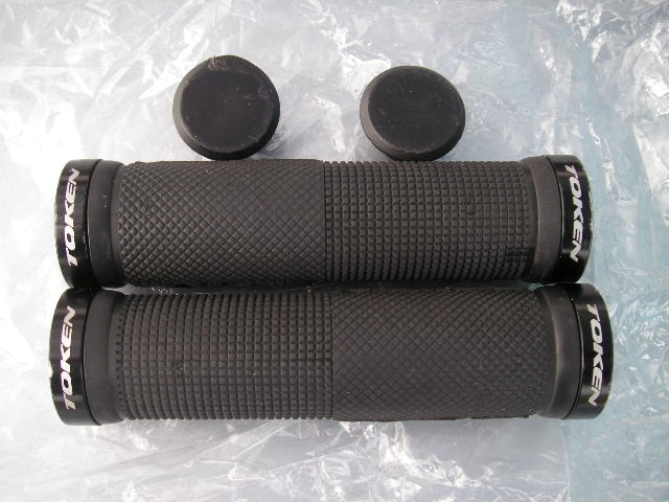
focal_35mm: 38
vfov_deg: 37.7
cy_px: 251
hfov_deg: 49.0
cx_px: 334
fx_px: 734
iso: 50
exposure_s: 1/45
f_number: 3.3
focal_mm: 6.3
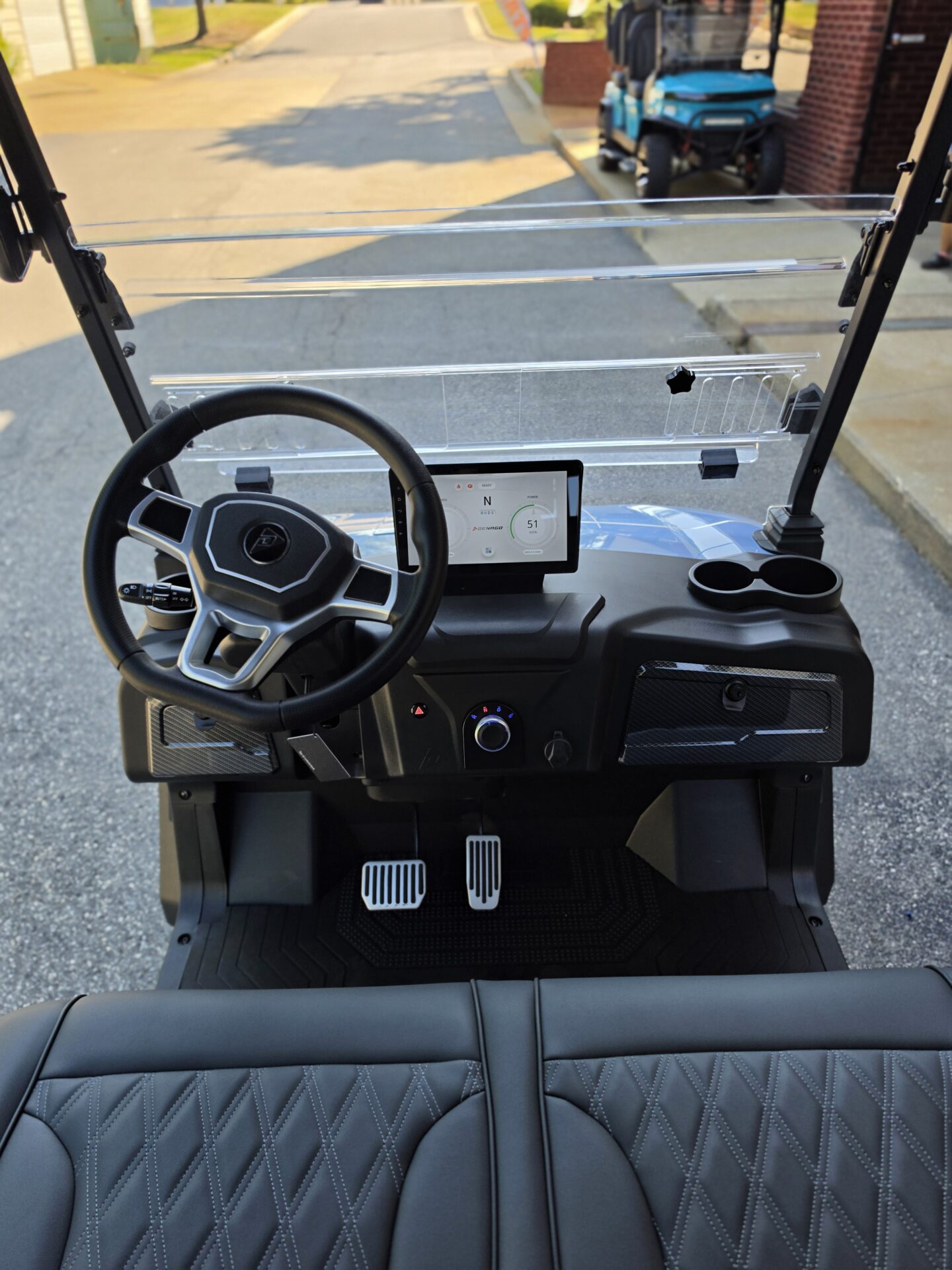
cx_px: 476
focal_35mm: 23
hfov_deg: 58.9
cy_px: 635
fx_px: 843
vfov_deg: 73.9
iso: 64
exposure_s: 1/2169
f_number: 1.4
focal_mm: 6.5
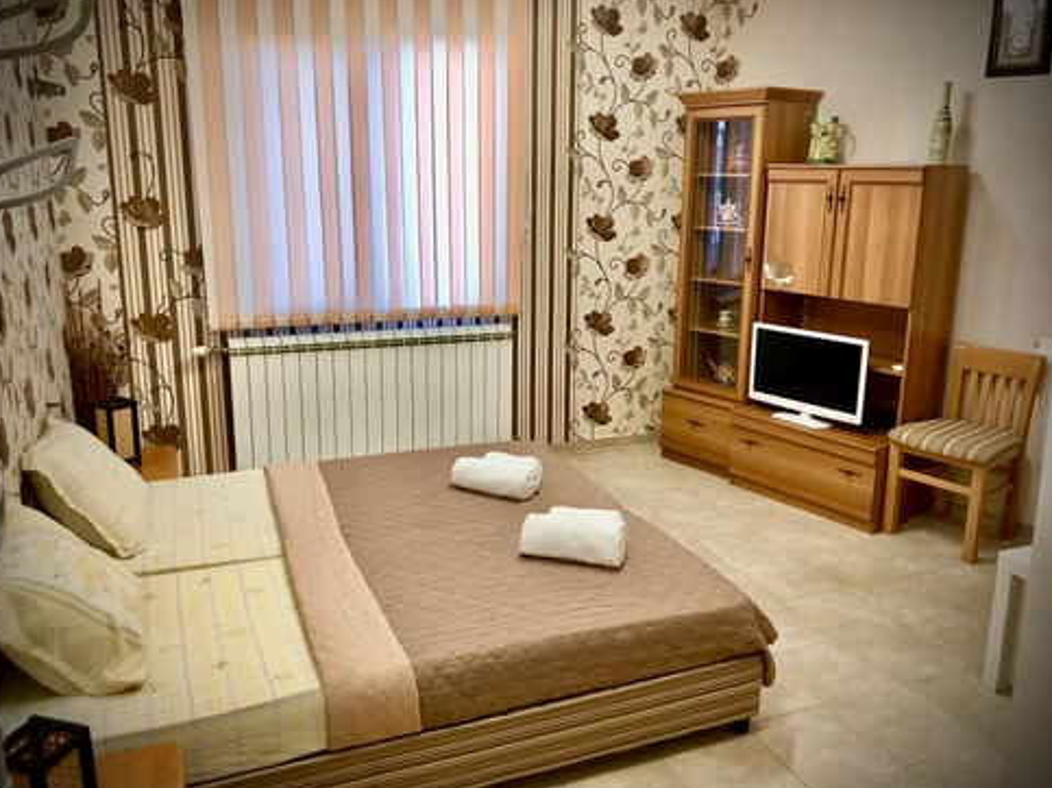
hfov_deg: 61.7
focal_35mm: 29
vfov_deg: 48.2
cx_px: 512
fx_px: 881
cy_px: 391
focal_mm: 3.99
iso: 100
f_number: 1.8
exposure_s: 1/100
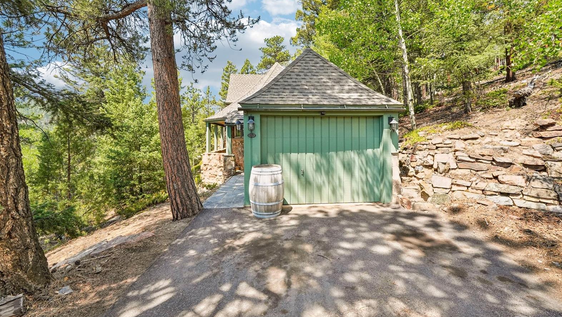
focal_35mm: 16
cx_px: 286
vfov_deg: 66.8
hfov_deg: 99.4
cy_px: 137
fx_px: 238
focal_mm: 10
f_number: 8
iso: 800
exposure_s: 1/200
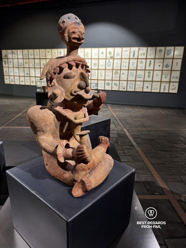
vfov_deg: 71.6
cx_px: 93
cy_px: 124
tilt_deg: -16.0
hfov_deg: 56.8
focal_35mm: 24
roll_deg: -1.4
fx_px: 172
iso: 800
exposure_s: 1/40
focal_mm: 6.76
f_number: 1.78
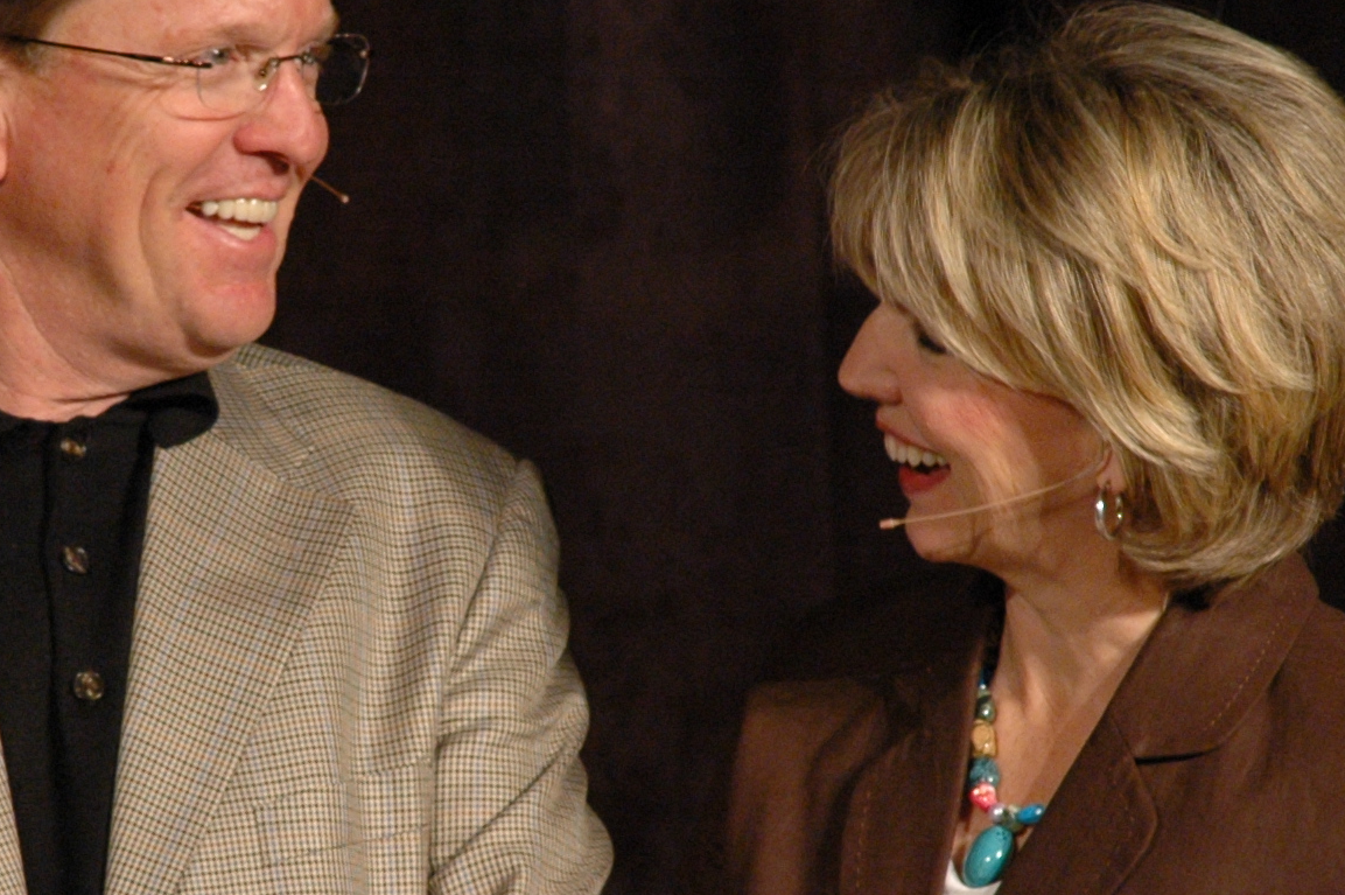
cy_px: 646
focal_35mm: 1174
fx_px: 43829
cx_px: 365
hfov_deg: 1.8
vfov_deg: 1.2
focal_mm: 300
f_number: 5
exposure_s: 1/80
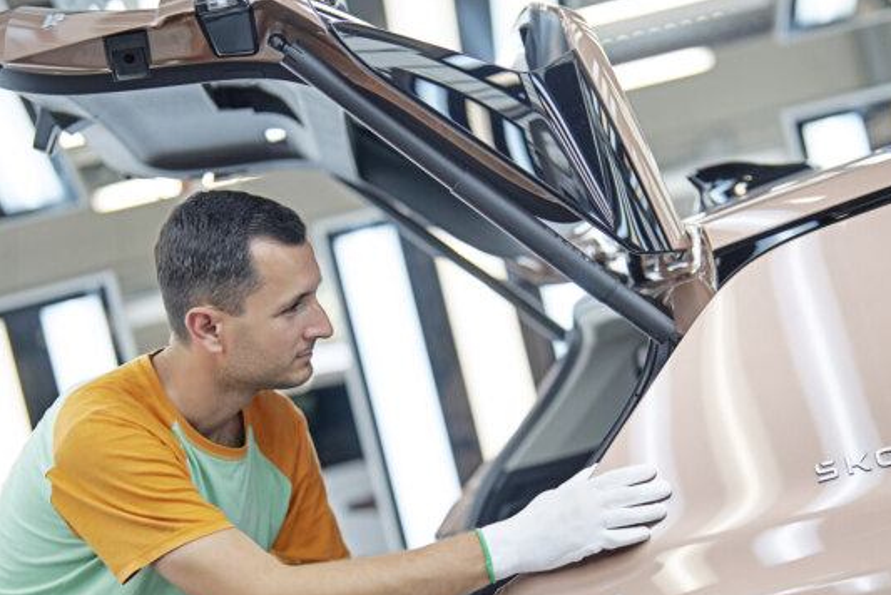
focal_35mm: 72
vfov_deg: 18.9
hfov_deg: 28.0
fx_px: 1783
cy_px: 369
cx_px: 507
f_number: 1.3
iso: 100
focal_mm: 50
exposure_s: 1/320
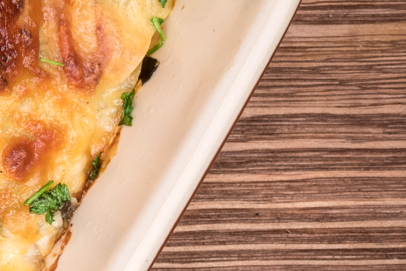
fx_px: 3248
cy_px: -33
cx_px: -681
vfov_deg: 4.8
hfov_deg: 6.7
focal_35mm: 288
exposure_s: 1/250
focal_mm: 50
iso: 100
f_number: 13
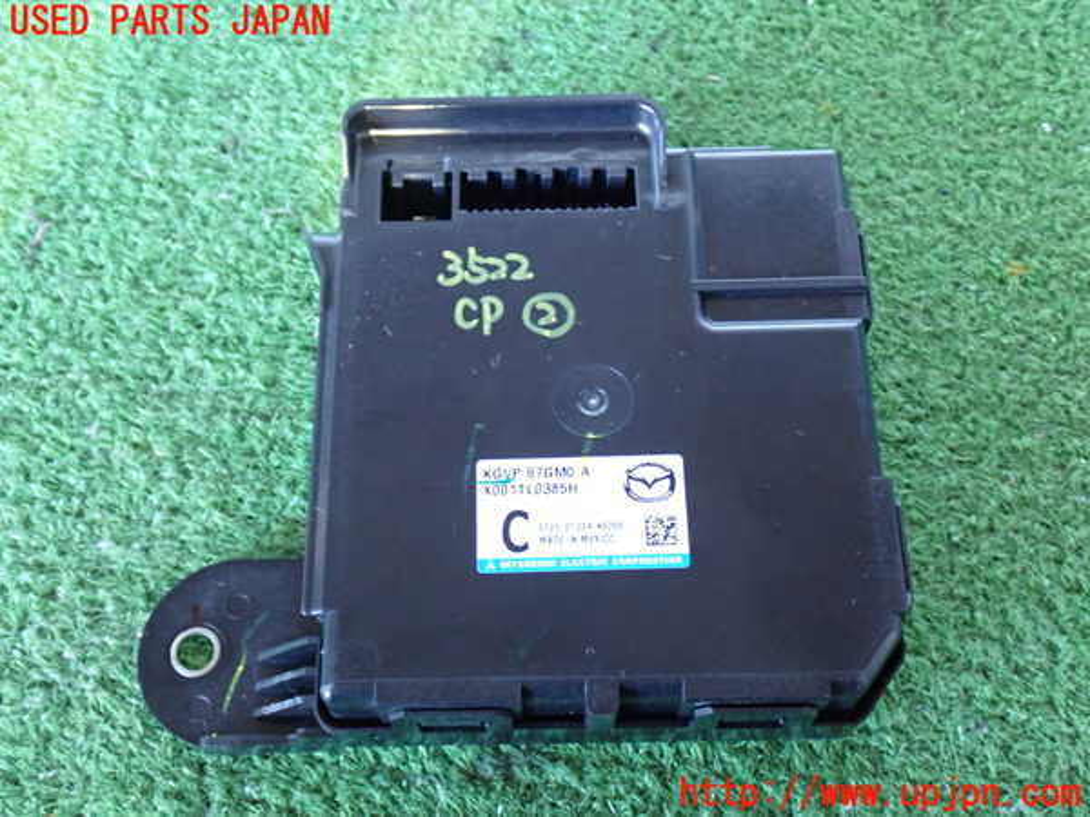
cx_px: 545
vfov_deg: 32.9
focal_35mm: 44
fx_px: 1385
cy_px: 408
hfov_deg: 42.9
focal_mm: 7.84
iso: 800
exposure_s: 1/20
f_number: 2.9
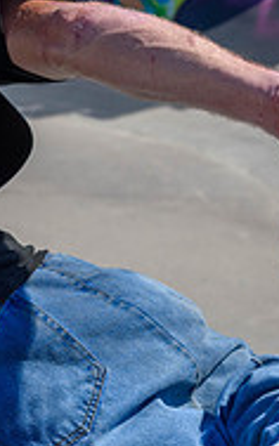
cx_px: 106
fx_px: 4006
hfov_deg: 4.0
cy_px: 320
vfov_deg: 6.4
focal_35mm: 329
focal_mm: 70
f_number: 8
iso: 200
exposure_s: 1/1000
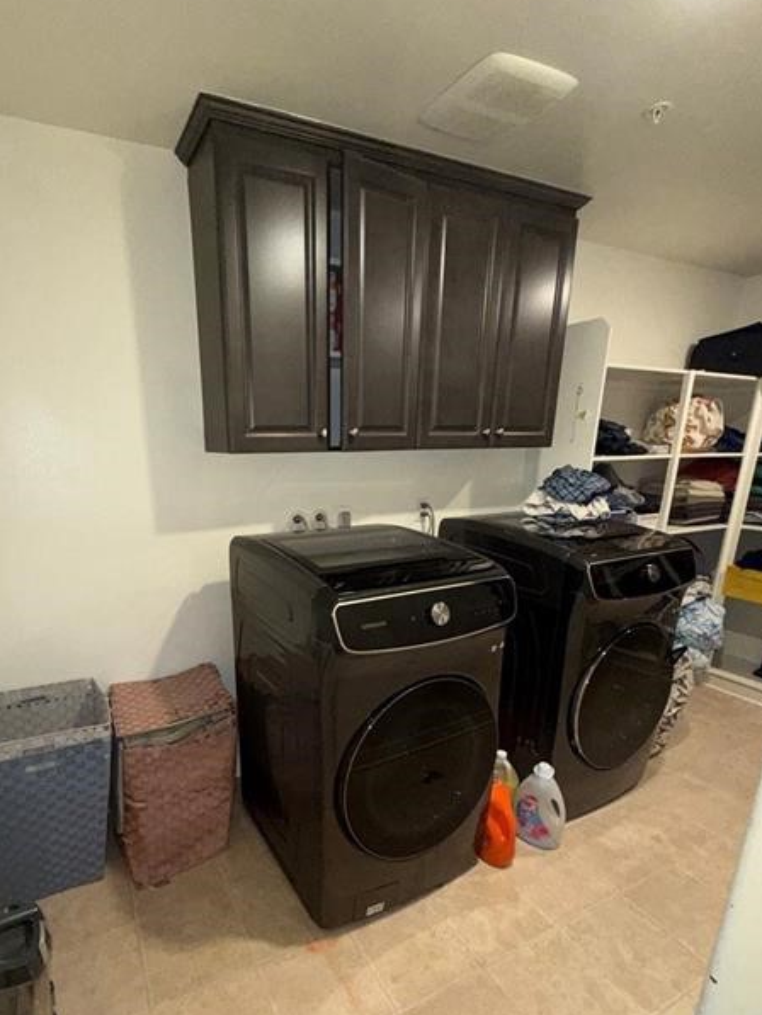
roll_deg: +0.5
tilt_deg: -15.8
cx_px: 311
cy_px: 600
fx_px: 528
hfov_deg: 71.0
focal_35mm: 18
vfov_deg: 86.8
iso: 250
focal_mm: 2.22
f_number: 2.2
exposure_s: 1/60
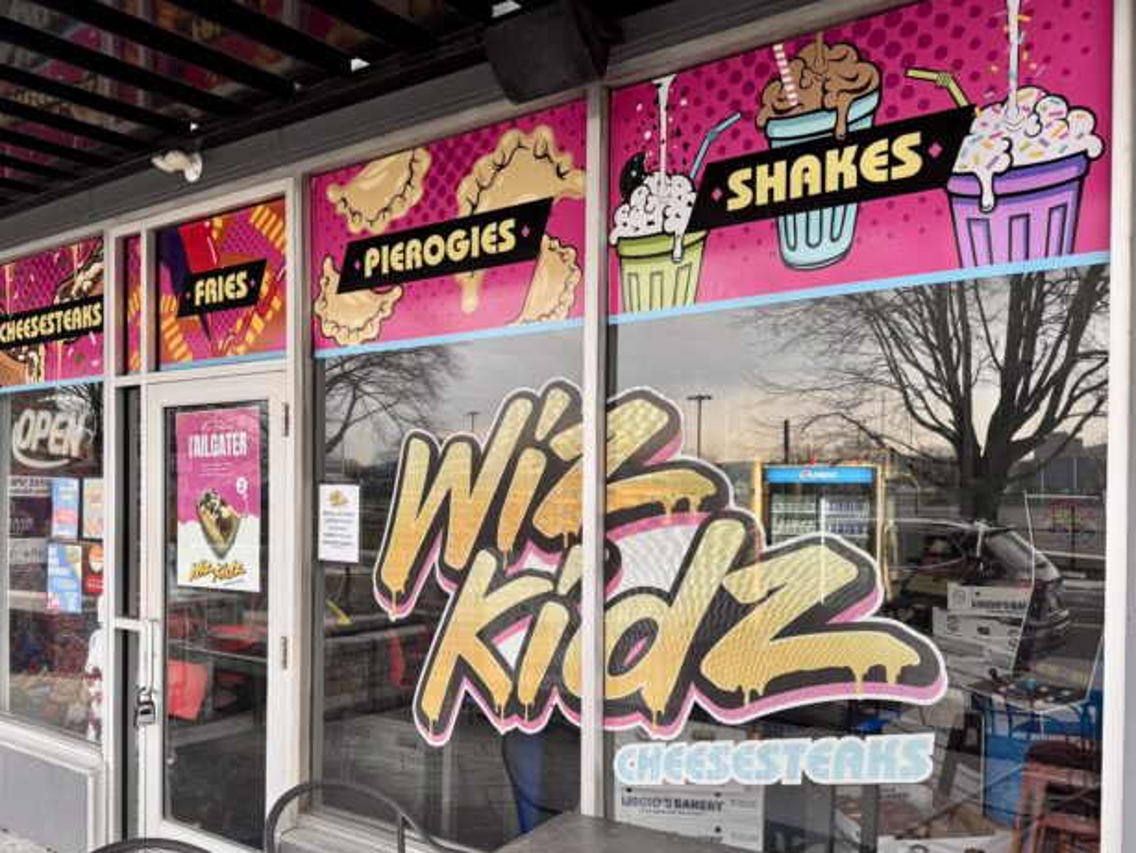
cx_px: 503
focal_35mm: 30
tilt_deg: -1.4
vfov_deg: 46.6
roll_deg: -0.5
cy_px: 503
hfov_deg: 59.8
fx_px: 985
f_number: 1.78
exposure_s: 1/121
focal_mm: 6.76
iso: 125
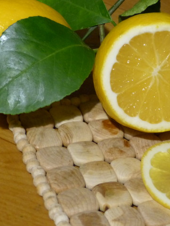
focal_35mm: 105
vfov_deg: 18.7
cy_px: 114
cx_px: 118
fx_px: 687
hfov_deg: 14.1
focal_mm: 10
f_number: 3.2
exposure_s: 1/13
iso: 400
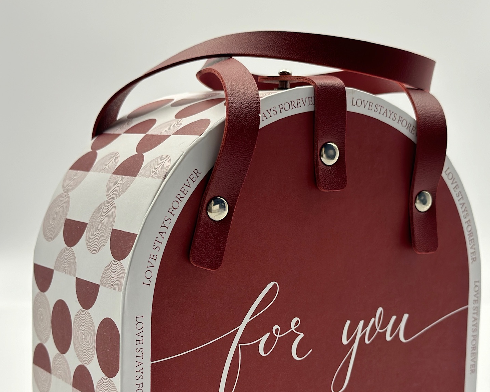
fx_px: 972
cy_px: 260
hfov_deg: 28.3
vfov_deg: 22.7
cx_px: 257
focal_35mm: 67
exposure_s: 1/265
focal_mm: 6.86
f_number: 1.78
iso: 80
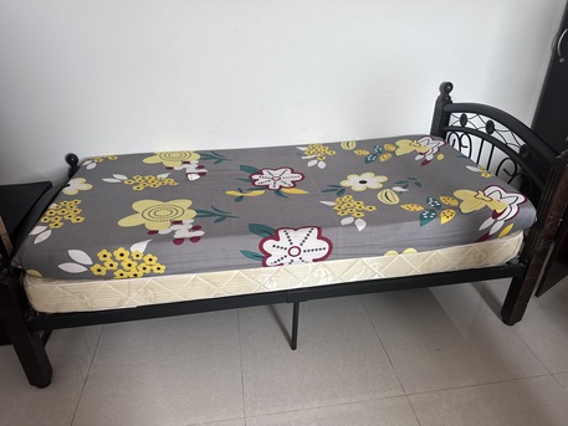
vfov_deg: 56.8
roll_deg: +0.3
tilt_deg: -28.5
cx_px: 284
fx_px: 394
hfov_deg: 71.6
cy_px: 213
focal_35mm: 24
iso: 100
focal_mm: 6.86
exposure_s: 1/100
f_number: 1.78
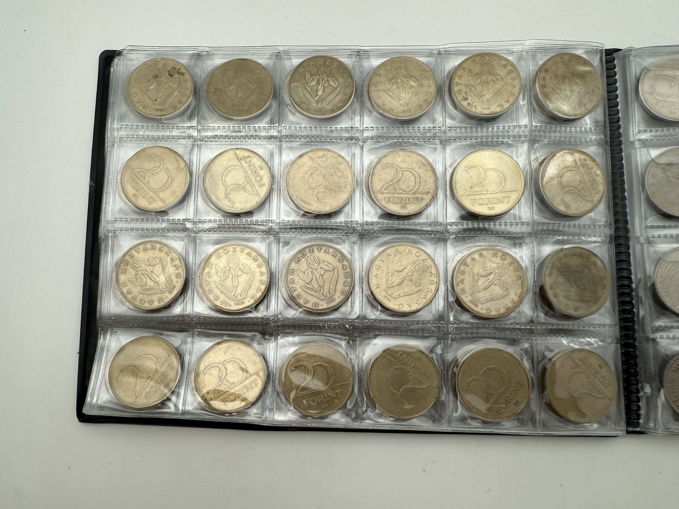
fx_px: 471
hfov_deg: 71.6
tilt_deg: -83.1
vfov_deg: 56.8
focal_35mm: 24
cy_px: 254
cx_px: 340
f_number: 2.2
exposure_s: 1/266
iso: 40
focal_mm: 2.22
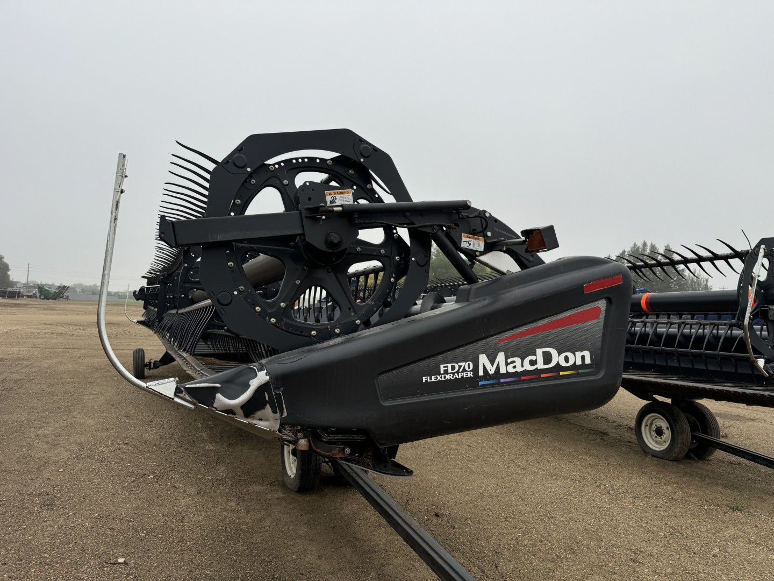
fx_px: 537
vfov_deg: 56.8
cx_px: 387
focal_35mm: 24
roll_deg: -0.6
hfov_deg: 71.6
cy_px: 290
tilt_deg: +2.7
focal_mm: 6.76
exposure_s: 1/832
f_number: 1.78
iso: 80
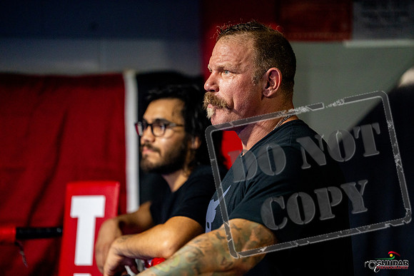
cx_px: 207
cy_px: 138
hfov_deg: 13.7
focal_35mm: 150
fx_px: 1725
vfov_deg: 9.2
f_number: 2
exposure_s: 1/1000
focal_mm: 150
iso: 4000
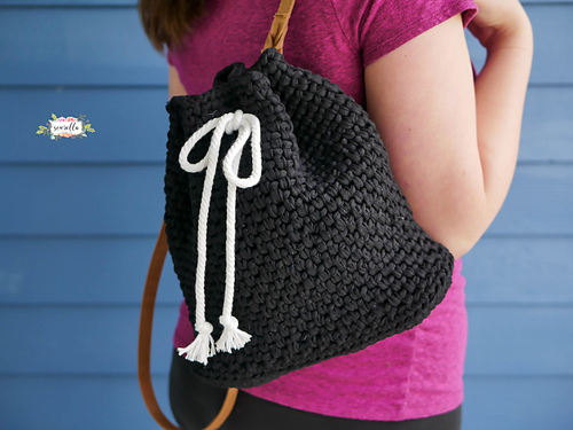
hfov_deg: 38.2
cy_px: 215
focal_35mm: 50
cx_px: 286
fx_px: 828
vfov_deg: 29.1
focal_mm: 25
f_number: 2.5
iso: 250
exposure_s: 1/125
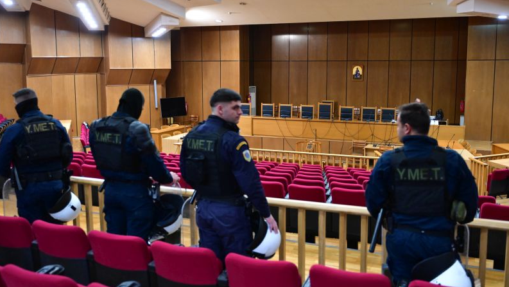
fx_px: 499
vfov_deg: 32.0
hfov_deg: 54.0
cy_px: 130
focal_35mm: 37
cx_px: 255
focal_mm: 35
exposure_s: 1/200
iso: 4000
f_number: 2.8
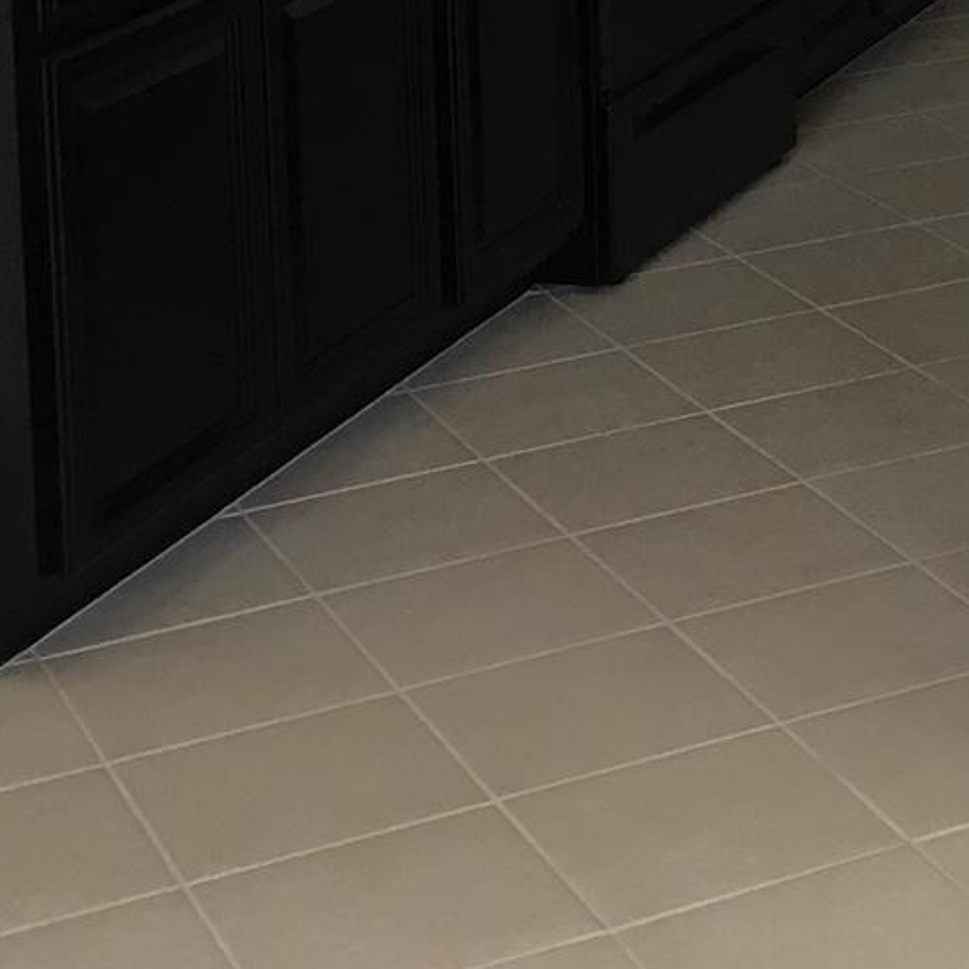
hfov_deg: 16.1
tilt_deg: -5.2
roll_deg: +1.0
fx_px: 3294
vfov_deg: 15.6
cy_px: -407
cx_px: 1144
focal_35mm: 104
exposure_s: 1/30
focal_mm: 4.15
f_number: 2.2
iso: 64
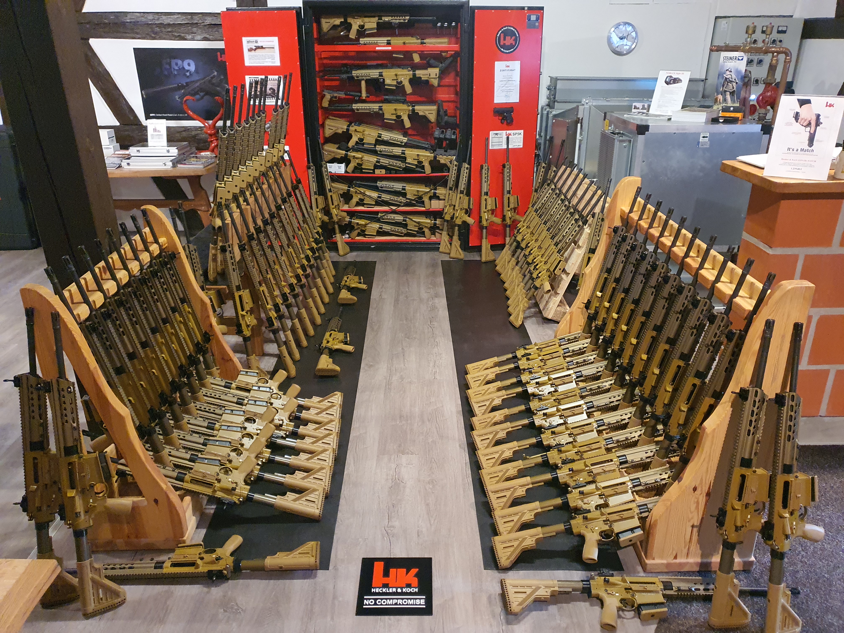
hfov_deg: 67.3
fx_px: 634
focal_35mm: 26
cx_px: 422
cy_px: 316
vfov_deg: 53.1
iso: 500
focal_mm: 4.3
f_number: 1.5
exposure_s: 1/50
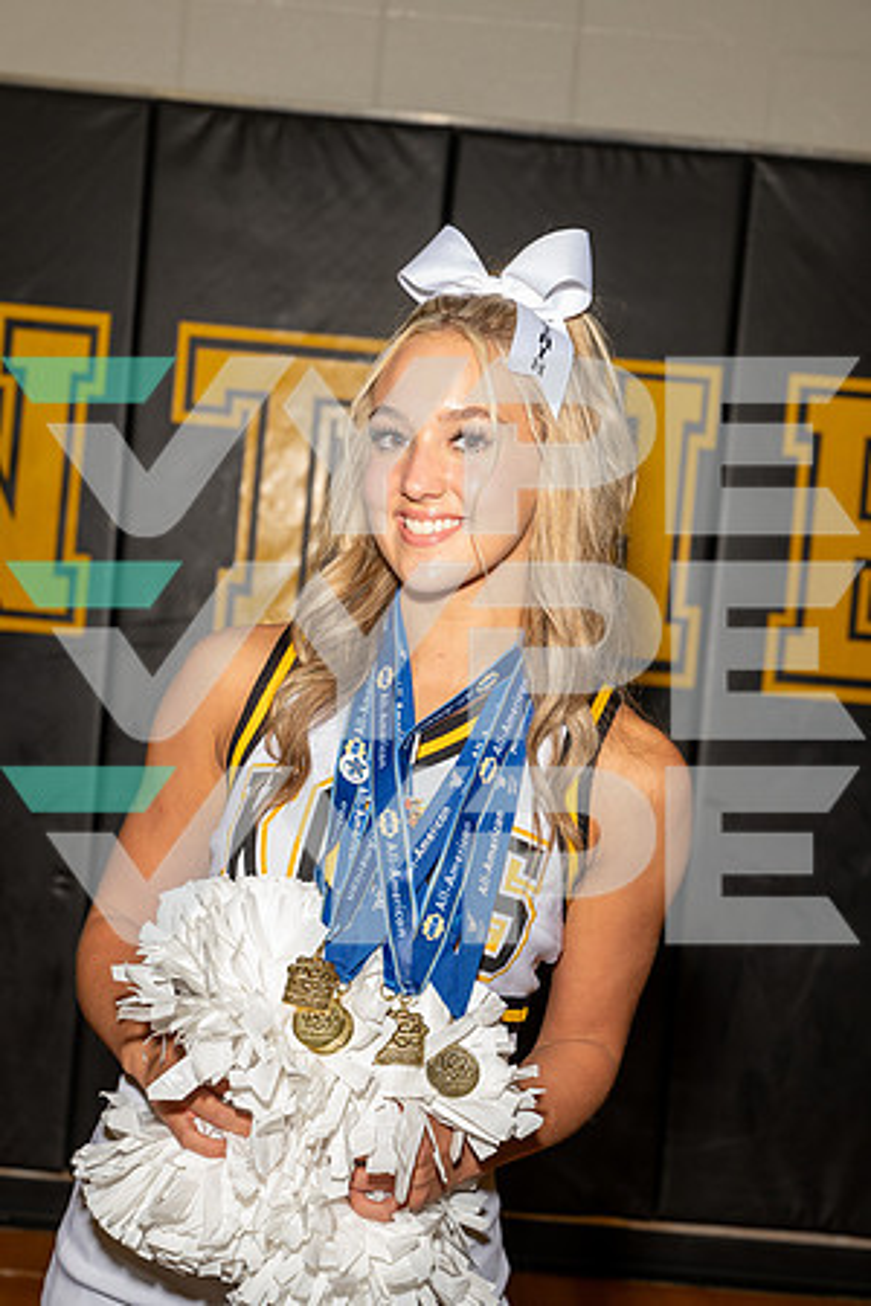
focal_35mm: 60
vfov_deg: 33.4
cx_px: 436
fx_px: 2177
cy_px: 653
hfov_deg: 22.6
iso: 800
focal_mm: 60
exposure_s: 1/250
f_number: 6.3
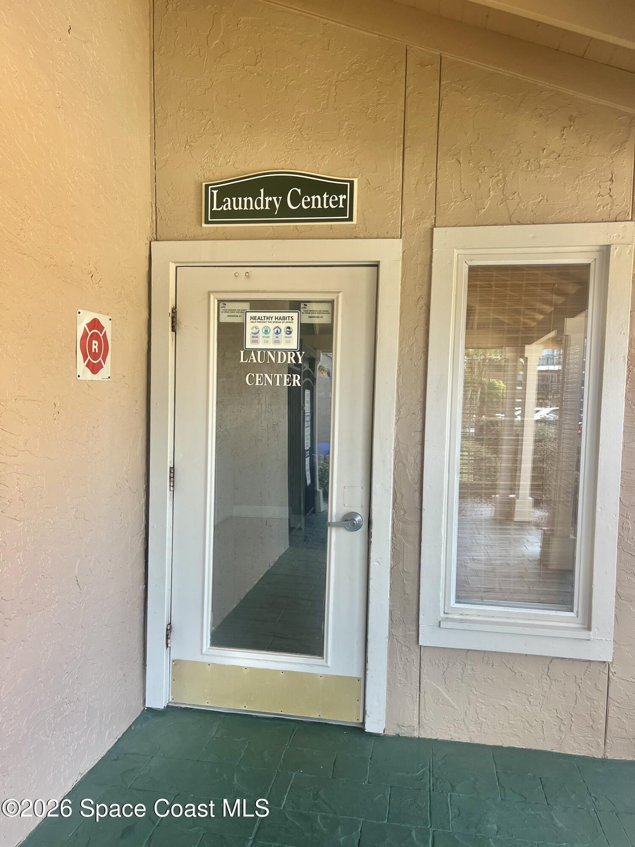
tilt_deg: -2.9
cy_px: 424
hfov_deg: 53.1
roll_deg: -1.1
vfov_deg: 67.3
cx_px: 318
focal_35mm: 26
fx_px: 636
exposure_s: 1/121
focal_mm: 5.1
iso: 50
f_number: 1.6
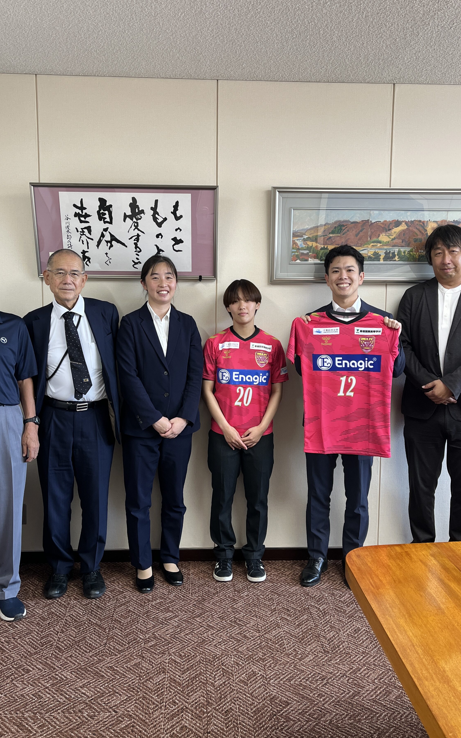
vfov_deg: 61.2
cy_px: 365
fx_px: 623
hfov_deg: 40.6
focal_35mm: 31
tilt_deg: -5.5
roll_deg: +0.7
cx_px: 215
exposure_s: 1/100
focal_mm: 5.1
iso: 80
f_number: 1.6
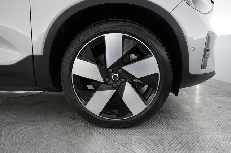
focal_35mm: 25
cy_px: 76
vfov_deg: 51.2
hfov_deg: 71.5
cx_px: 116
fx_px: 160
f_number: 2.8
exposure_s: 1/160
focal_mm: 25
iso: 4000
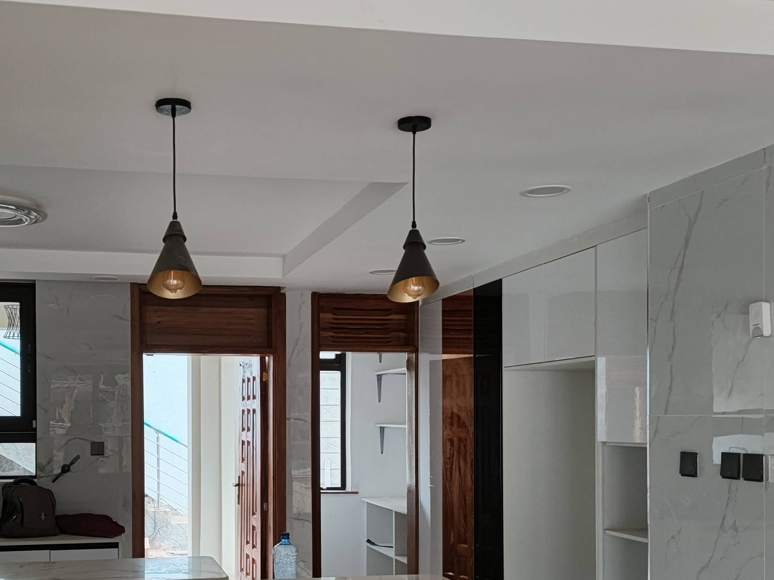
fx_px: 917
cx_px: 262
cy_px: 438
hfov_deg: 45.1
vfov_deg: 34.4
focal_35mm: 41
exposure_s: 1/100
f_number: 1.8
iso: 250
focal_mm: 5.56
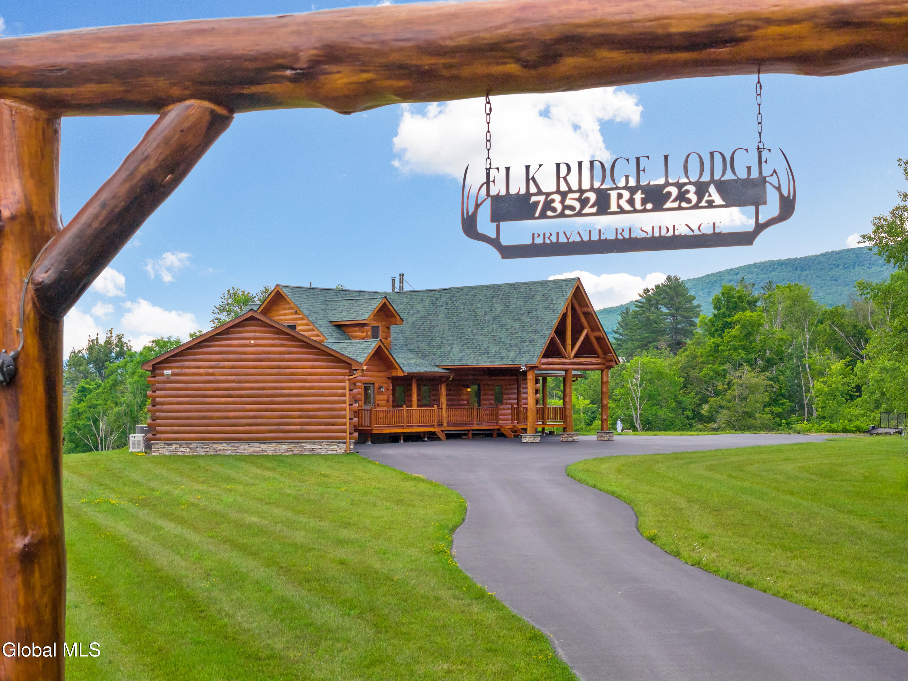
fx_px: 1836
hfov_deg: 27.8
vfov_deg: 21.0
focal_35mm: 70
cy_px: 340
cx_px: 454
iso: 220
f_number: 2.8
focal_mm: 19.35
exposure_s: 1/1500
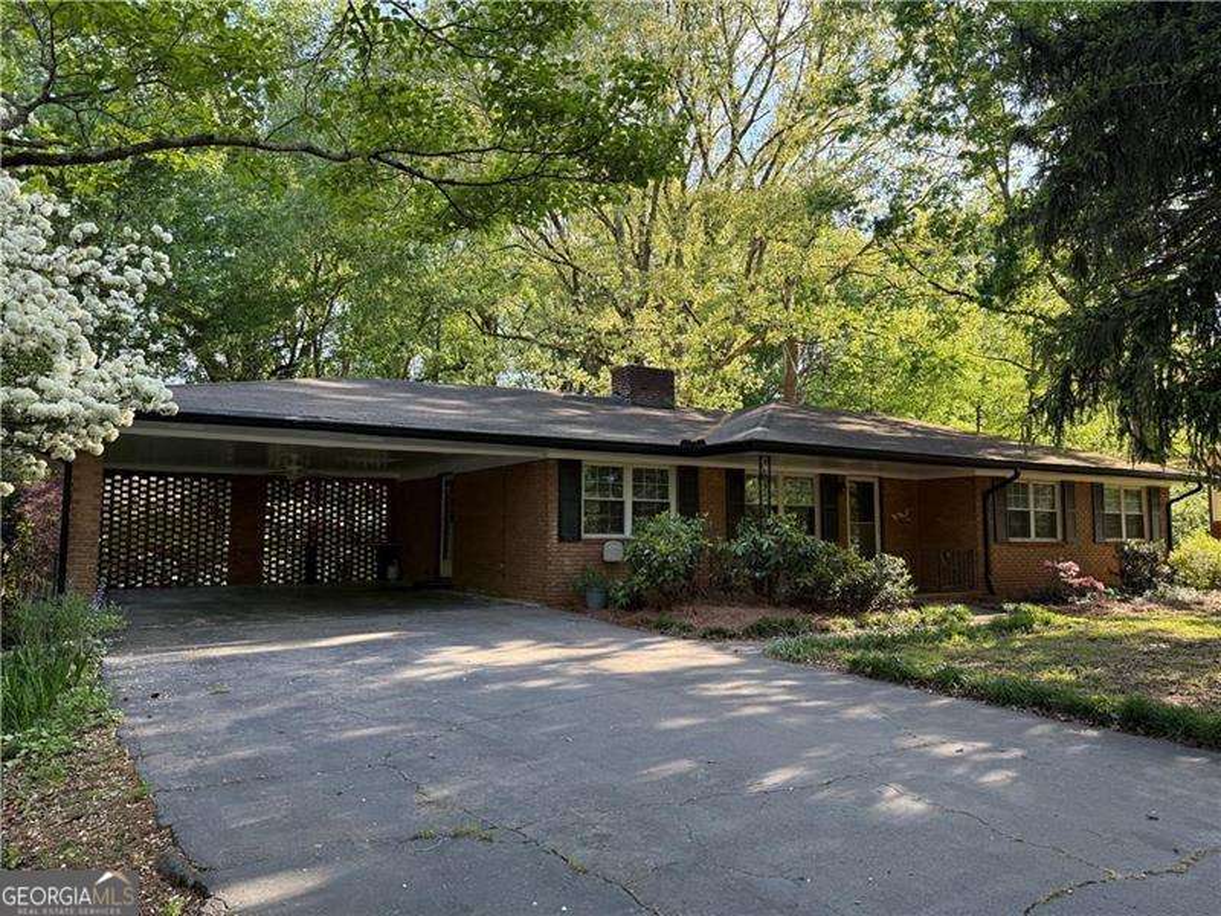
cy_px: 458
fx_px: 847
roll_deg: -0.5
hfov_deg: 71.6
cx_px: 610
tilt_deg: +5.1
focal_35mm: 24
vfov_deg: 56.8
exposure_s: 1/514
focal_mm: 6.76
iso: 100
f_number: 1.78
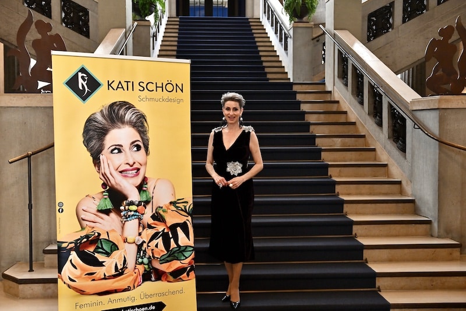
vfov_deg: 35.0
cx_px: 233
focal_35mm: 38
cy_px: 156
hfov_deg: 50.7
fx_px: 492
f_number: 3.2
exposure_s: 1/125
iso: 2000
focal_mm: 38
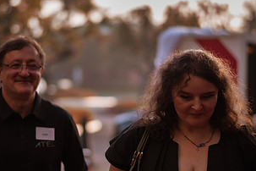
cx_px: 111
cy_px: 125
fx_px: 789
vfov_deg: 12.3
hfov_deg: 18.4
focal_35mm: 111
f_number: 1.4
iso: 125
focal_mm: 58
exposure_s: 1/2000
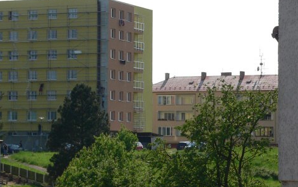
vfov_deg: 8.2
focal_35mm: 160
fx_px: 1299
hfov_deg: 13.0
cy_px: 101
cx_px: 82
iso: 80
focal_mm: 14.8
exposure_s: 1/500
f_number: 5.2
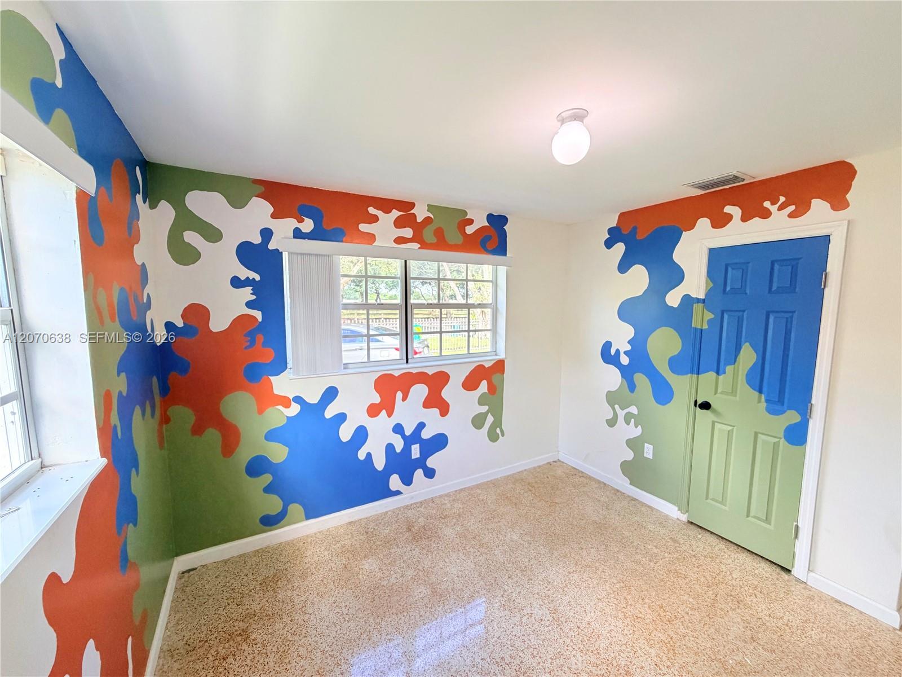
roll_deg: +0.1
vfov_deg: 85.7
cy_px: 338
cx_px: 451
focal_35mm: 14
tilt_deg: -6.7
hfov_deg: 102.1
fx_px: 365
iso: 320
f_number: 2.2
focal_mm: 2.22
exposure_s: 1/120
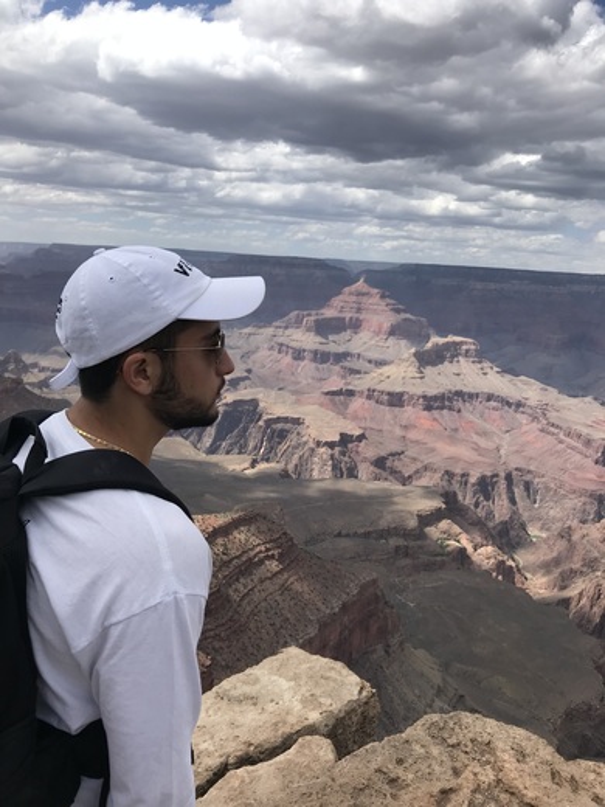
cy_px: 404
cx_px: 302
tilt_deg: -11.6
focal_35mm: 28
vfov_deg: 63.4
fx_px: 652
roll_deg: -4.8
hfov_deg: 49.7
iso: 20
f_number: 1.8
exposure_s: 1/2283
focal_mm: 3.99
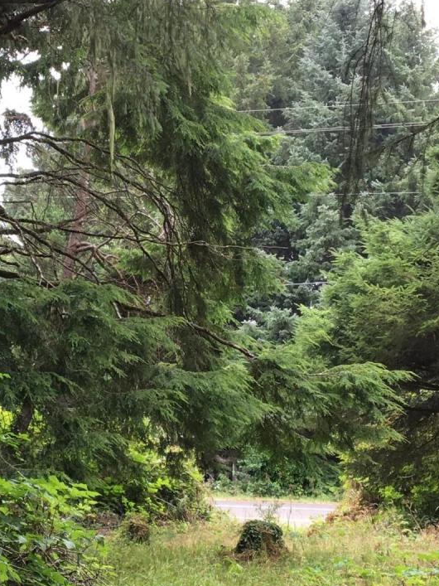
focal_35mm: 82
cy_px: 318
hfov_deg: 17.8
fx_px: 1387
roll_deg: +0.3
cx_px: 75
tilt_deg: +0.2
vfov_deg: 23.8
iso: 32
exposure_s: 1/120
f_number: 2.2
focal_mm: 4.15
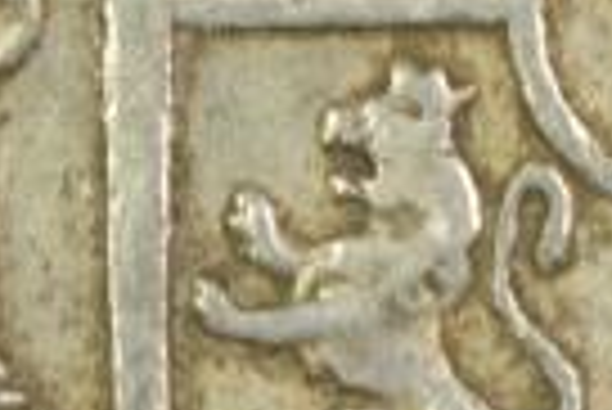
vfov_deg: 2.3
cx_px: 688
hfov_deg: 3.5
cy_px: -54
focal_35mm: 595
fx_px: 10126
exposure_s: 1/13
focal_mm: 90
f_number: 29
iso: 200
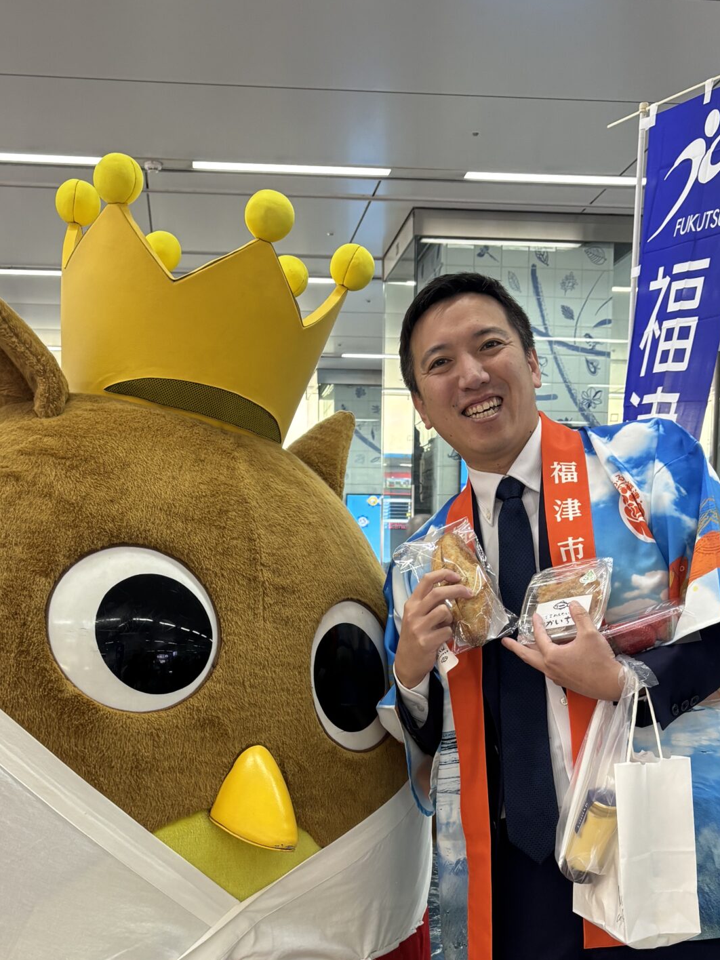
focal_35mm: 47
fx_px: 1303
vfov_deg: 38.9
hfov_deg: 30.8
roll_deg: -0.1
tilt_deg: -8.2
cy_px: 763
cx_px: 314
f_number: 1.6
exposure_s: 1/60
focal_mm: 5.96
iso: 100
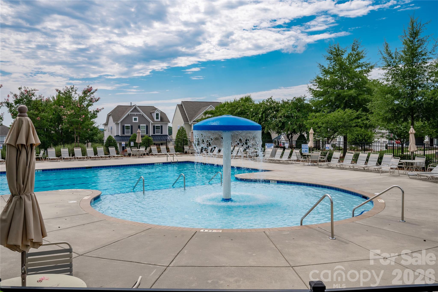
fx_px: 365
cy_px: 146
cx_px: 219
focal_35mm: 30
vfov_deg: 43.5
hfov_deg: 62.0
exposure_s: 1/200
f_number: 13
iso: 100
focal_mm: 30
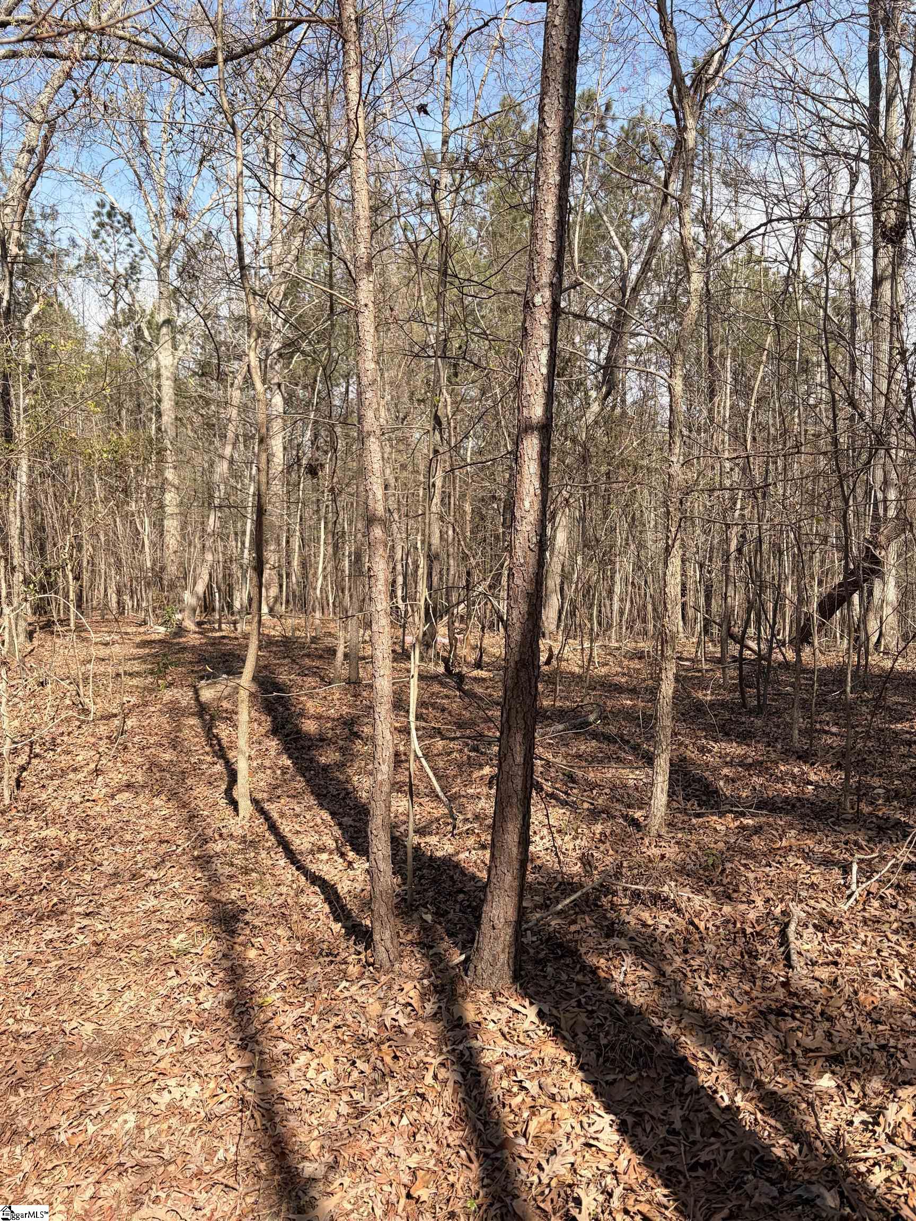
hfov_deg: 53.1
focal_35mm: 26
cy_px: 610
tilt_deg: -4.6
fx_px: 917
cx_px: 458
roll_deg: -0.3
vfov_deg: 67.3
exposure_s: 1/1364
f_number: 1.6
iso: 50
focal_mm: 5.96
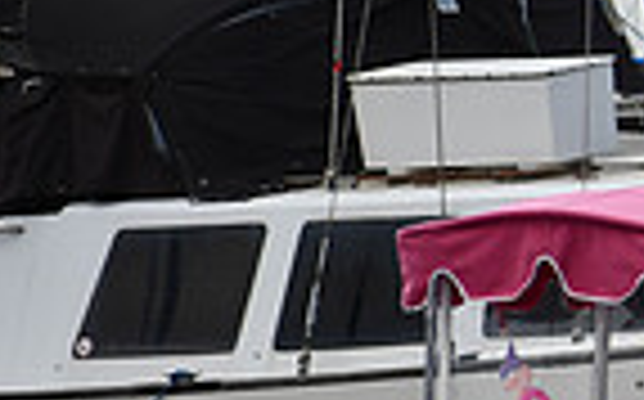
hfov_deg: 1.7
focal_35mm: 1243
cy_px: 222
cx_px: 1265
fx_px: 21790
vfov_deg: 1.1
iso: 200
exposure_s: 1/1250
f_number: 6.3
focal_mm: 200
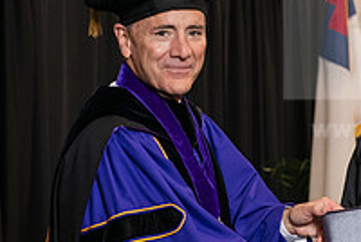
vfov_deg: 7.2
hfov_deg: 10.7
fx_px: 1918
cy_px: 167
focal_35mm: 191
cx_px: 229
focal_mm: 66
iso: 1600
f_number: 5
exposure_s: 1/125
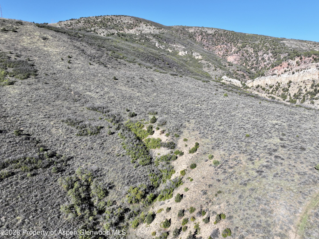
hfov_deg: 69.4
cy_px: 119
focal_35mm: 25
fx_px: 230
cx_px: 165
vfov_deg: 54.8
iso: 100
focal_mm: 12.29
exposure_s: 1/1250
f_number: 2.8
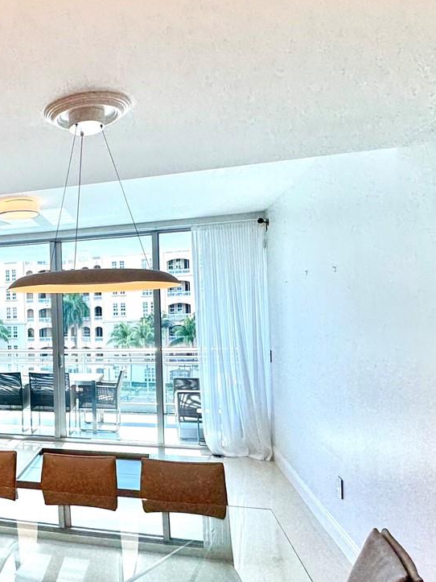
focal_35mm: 31
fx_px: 521
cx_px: -34
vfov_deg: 58.3
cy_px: 319
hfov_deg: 38.3
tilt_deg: +1.5
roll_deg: +2.1
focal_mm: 2.22
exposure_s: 1/211
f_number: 2.2
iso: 40
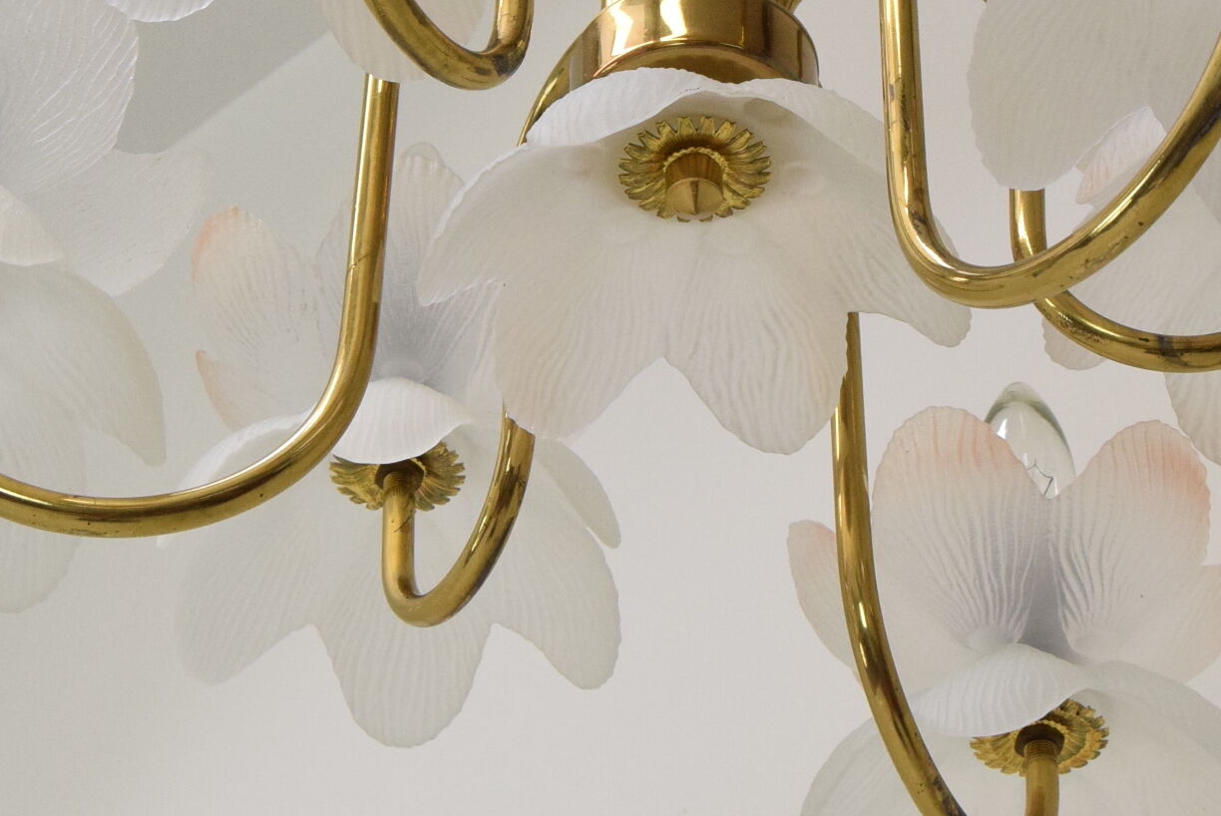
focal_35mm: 88
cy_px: 239
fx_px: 2987
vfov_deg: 15.5
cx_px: 702
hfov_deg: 23.1
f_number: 9
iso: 1600
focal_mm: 24
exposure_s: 1/320
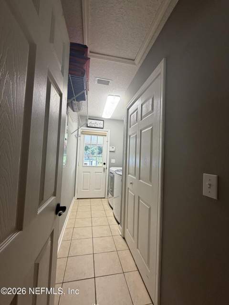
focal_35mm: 14
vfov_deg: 102.1
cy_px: 152
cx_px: 114
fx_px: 123
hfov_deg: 85.7
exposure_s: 1/120
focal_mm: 2.22
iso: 250
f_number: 2.2
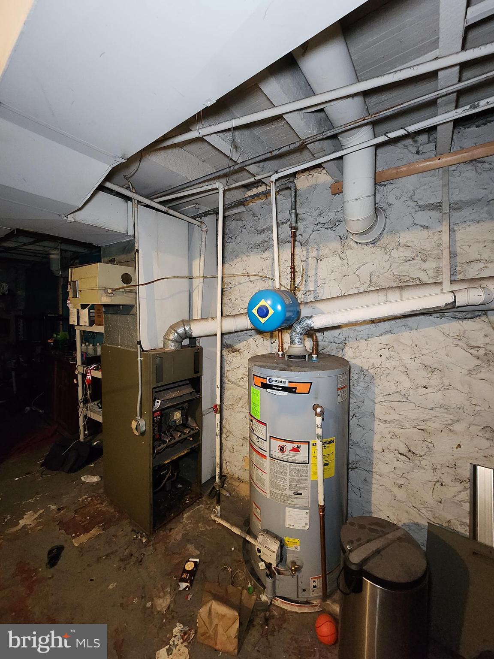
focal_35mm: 13
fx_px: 247
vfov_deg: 106.2
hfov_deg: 89.9
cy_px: 330
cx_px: 247
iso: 800
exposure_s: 1/24
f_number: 2.2
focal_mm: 2.2
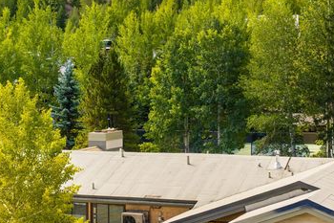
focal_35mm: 82
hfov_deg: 24.8
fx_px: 760
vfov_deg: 16.6
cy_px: 92
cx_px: 156
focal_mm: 14.45
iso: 100
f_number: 2.8
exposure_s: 1/800
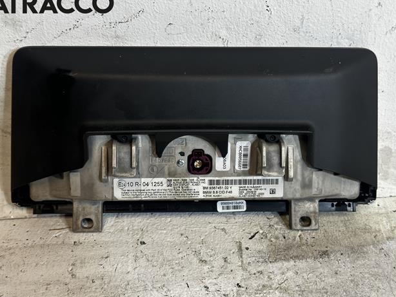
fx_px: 572
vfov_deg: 29.1
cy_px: 146
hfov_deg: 38.2
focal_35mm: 50
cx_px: 196
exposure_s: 1/100
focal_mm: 6.86
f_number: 1.78
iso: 125
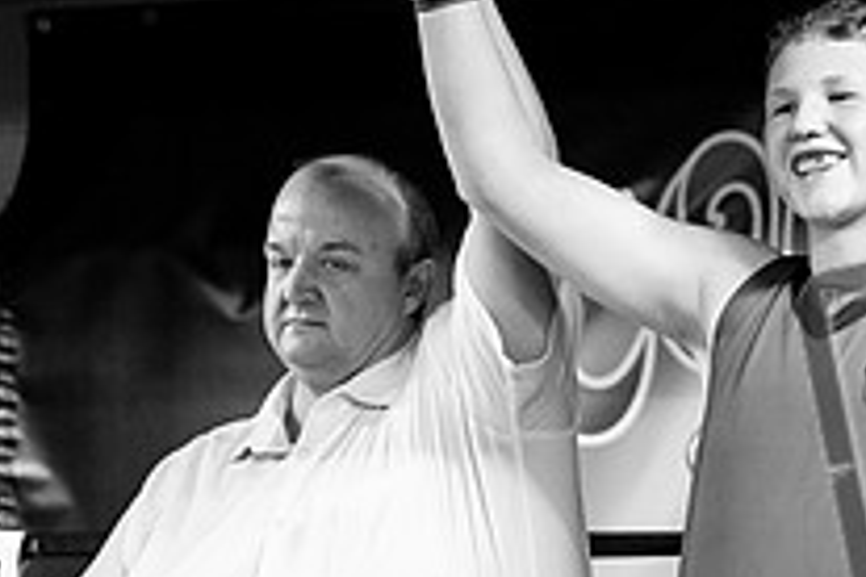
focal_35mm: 196
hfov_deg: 10.4
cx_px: 807
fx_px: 4715
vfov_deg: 7.0
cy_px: 341
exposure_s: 1/1000
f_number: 2.8
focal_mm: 70
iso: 10000
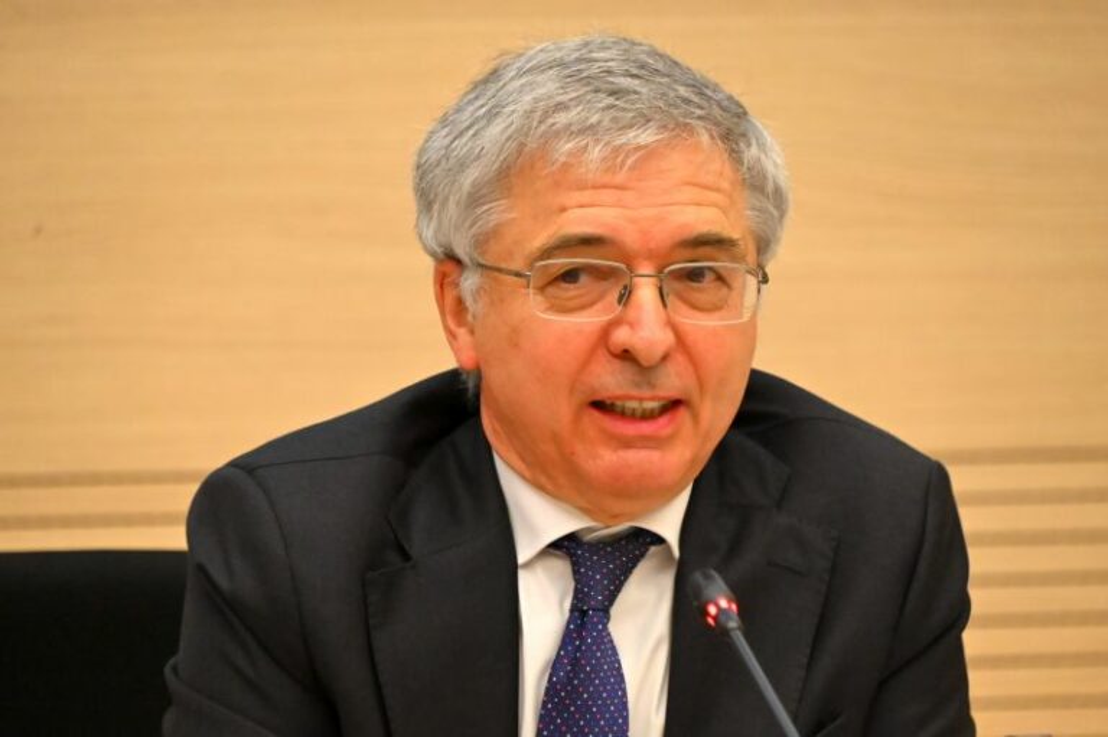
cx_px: 554
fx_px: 9227
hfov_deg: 6.9
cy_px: 368
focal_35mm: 300
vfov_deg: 4.6
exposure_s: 1/320
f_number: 5.6
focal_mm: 300
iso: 11400
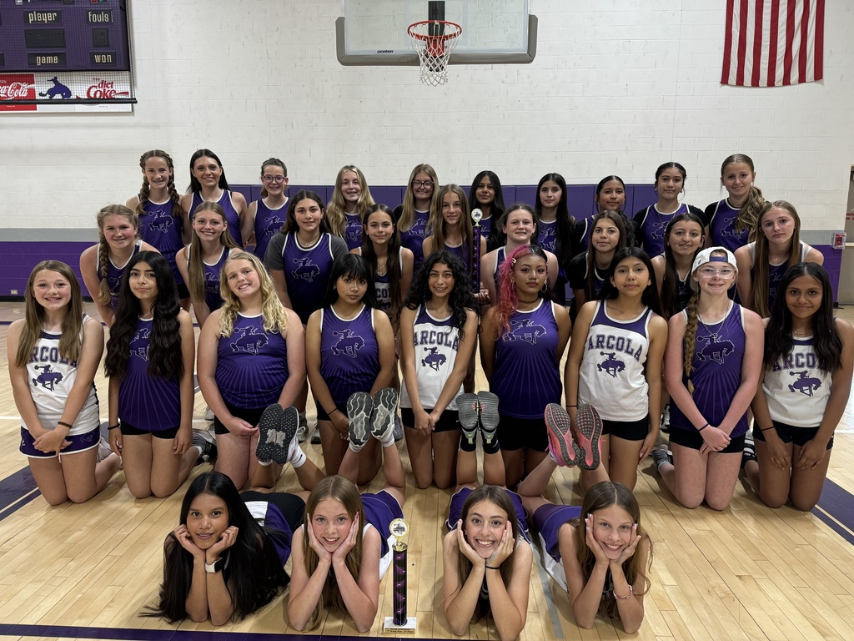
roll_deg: -0.3
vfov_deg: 56.8
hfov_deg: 71.6
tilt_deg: -8.4
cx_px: 427
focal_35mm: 24
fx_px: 592
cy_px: 320
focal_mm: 6.76
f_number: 1.78
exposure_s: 1/60
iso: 160
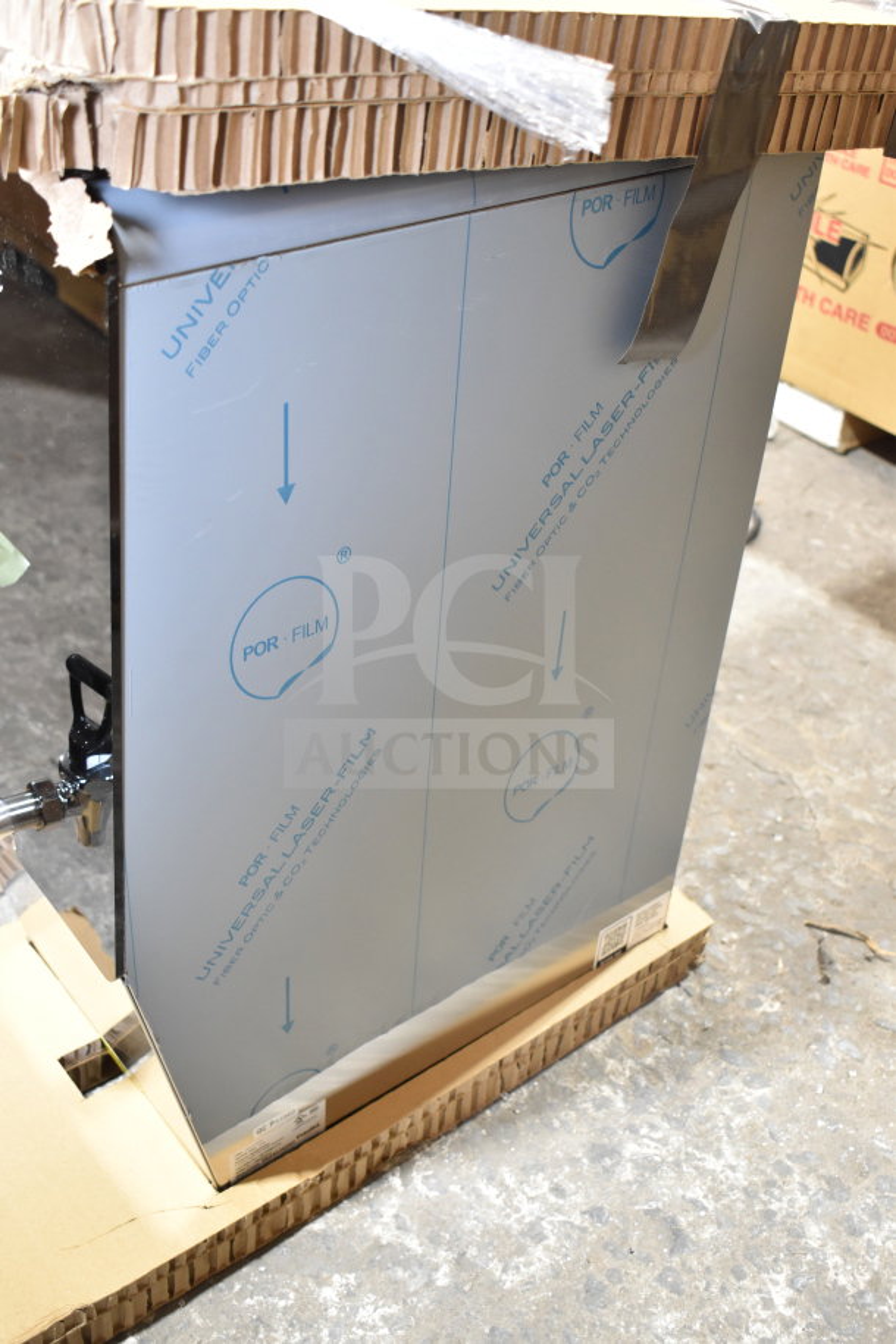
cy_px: 672
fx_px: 1456
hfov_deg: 34.2
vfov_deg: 49.6
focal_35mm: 39
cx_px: 448
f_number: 4
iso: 1400
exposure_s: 1/40
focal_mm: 26
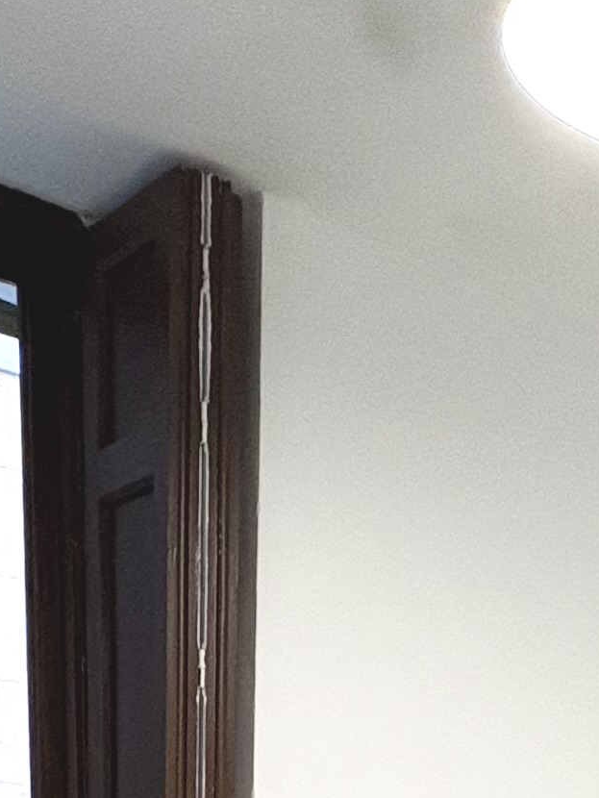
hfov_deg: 20.8
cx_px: 611
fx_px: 1568
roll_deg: -3.9
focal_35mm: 68
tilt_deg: -13.0
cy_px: 1333
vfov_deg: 21.5
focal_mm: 2.22
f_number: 2.2
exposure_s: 1/70
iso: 250
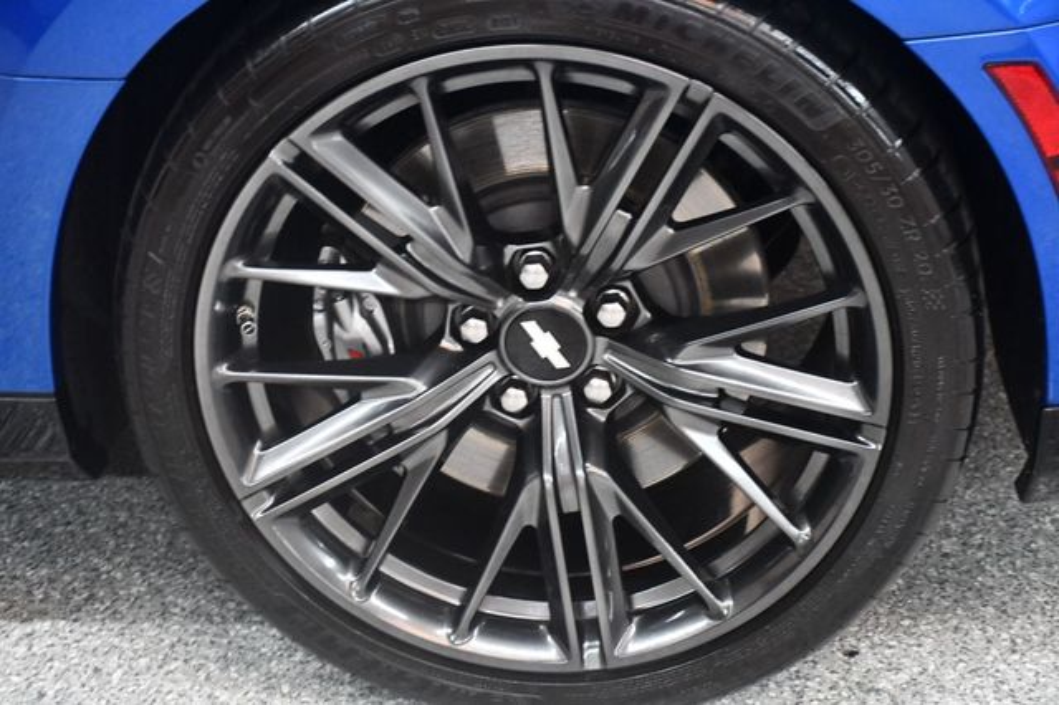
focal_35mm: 75
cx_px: 530
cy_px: 352
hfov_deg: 27.0
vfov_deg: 18.2
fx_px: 2205
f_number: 4.8
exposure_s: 1/60
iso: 4500
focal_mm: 50
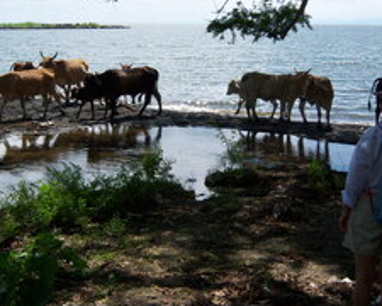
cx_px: 188
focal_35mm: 57
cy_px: 148
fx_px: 644
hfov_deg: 33.0
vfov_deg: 26.7
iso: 80
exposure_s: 1/500
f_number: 4.8
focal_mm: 7.5
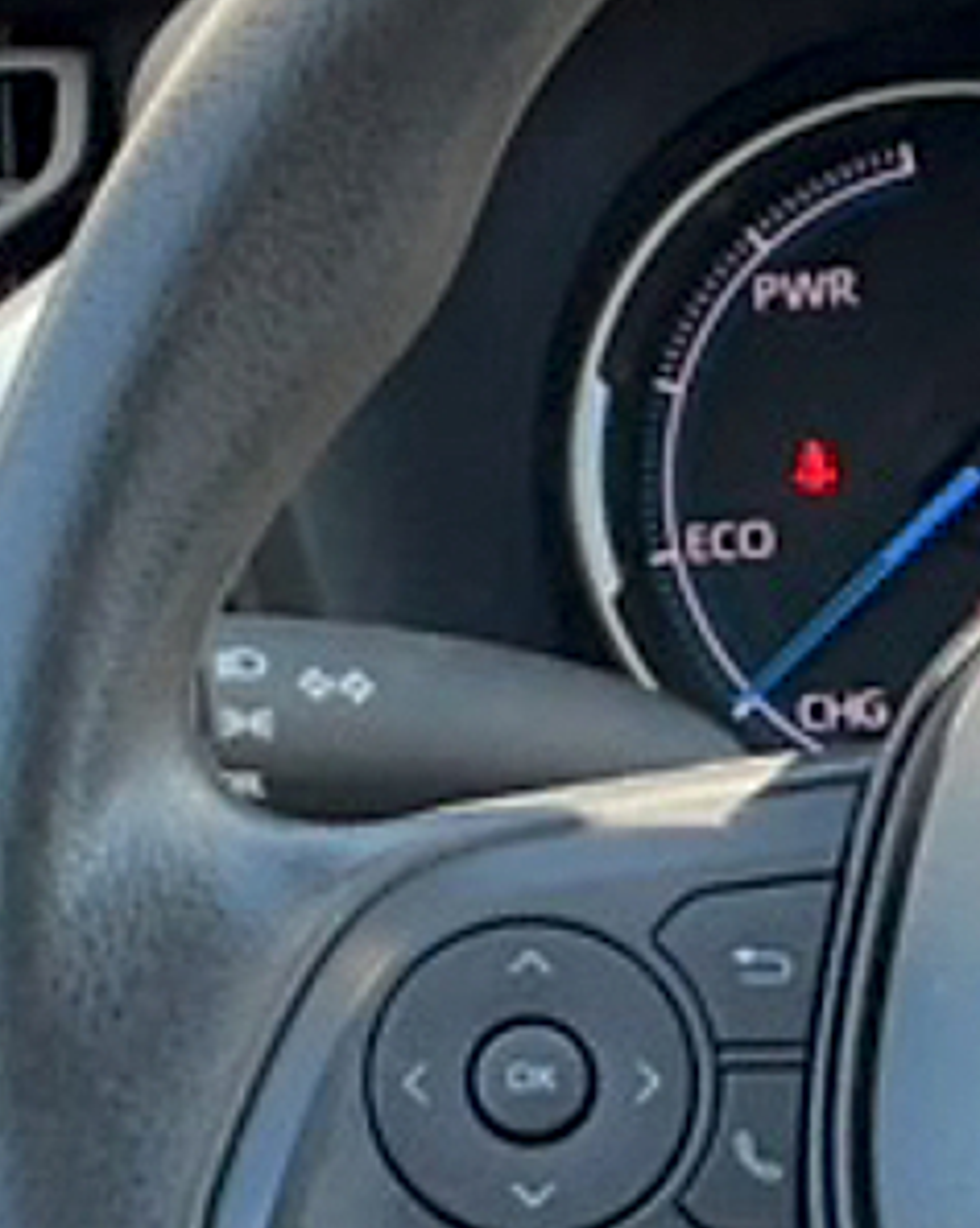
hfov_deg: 9.6
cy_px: 1183
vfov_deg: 12.1
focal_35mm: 158
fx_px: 5737
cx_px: 1207
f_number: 1.8
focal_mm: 3
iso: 64
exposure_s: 1/120
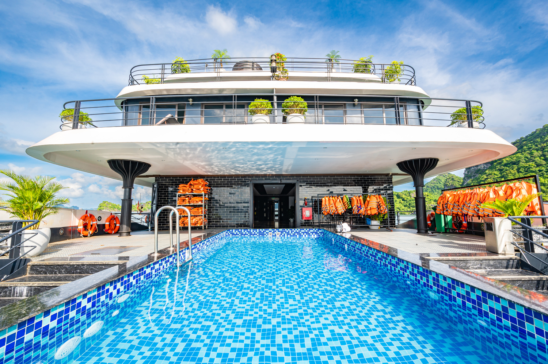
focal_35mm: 14
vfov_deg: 81.1
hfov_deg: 104.3
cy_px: 182
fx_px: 213
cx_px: 274
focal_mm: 14
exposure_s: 1/40
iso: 100
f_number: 14
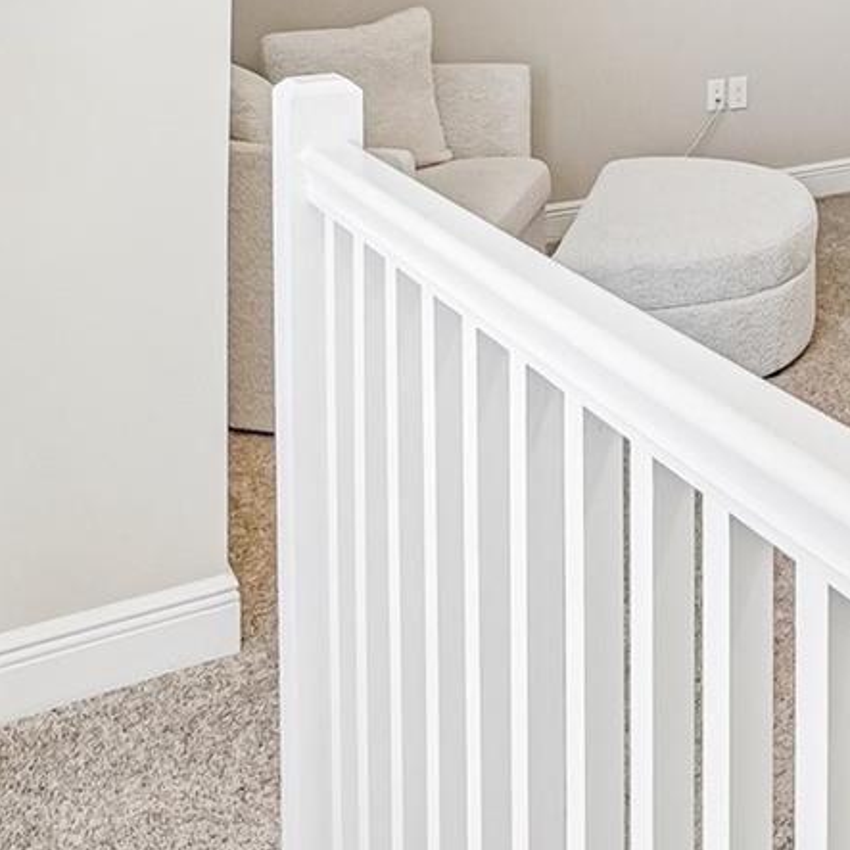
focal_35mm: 46
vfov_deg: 31.8
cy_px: -121
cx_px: 1007
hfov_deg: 31.2
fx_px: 1278
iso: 500
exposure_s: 1/30
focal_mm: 10
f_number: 8
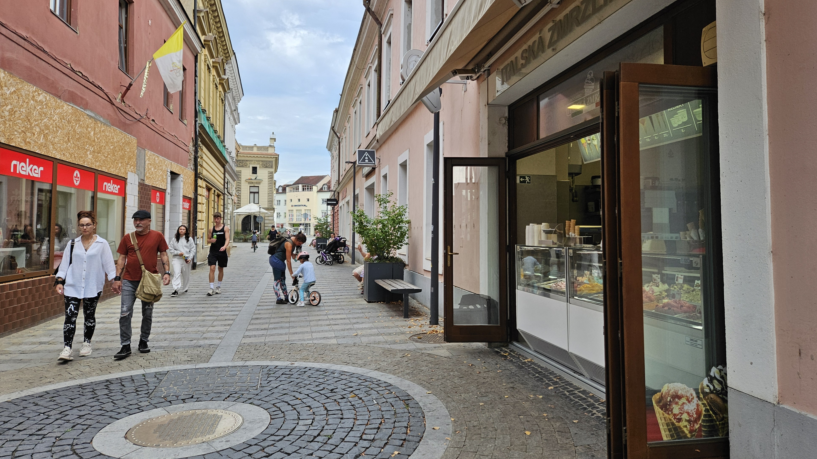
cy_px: 198
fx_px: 563
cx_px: 416
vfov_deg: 44.3
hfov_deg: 71.9
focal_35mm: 26
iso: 40
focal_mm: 5.4
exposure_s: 1/430
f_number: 1.8
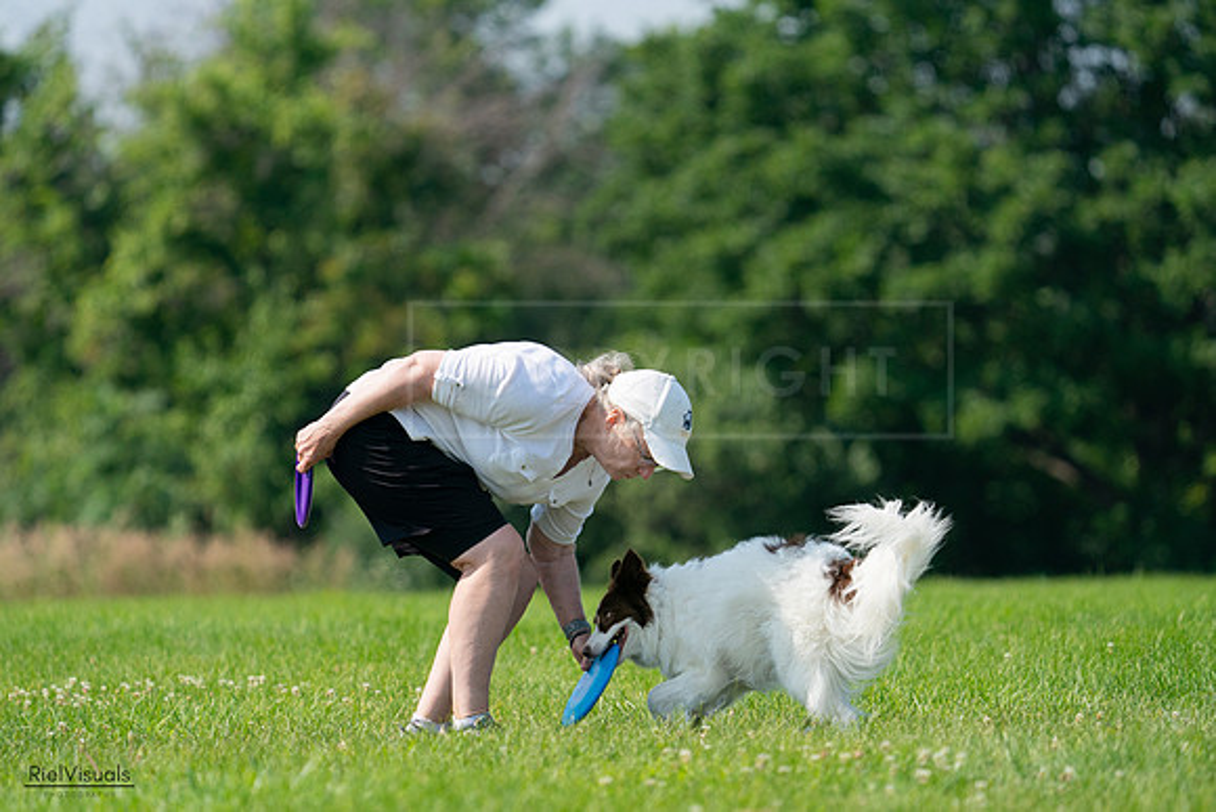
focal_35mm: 376
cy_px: 406
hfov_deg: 5.5
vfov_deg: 3.7
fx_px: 12703
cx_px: 608
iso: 800
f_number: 6.3
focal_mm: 376
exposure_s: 1/4000
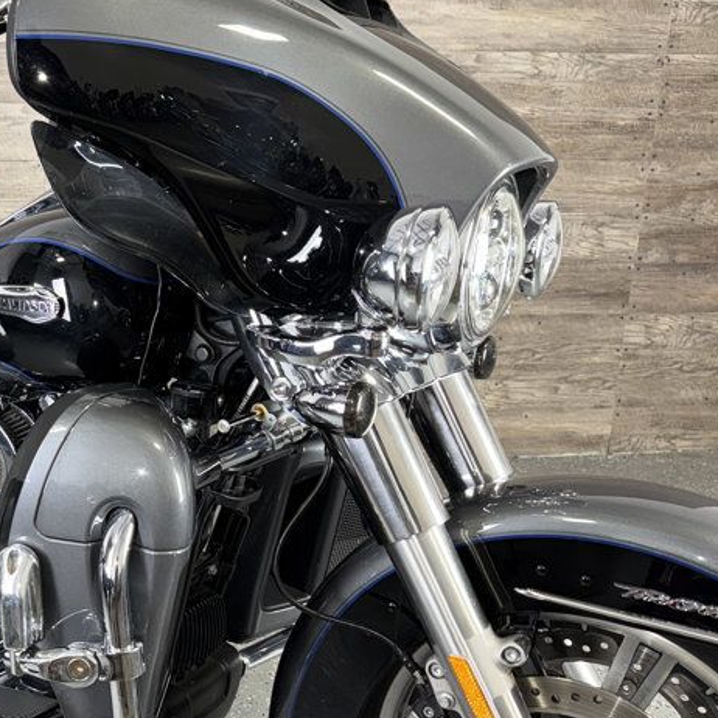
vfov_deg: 36.0
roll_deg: -0.6
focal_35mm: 47
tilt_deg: -14.4
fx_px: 1103
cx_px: 31
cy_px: 407
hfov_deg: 33.5
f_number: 1.78
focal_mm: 6.76
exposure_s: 1/16
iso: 80
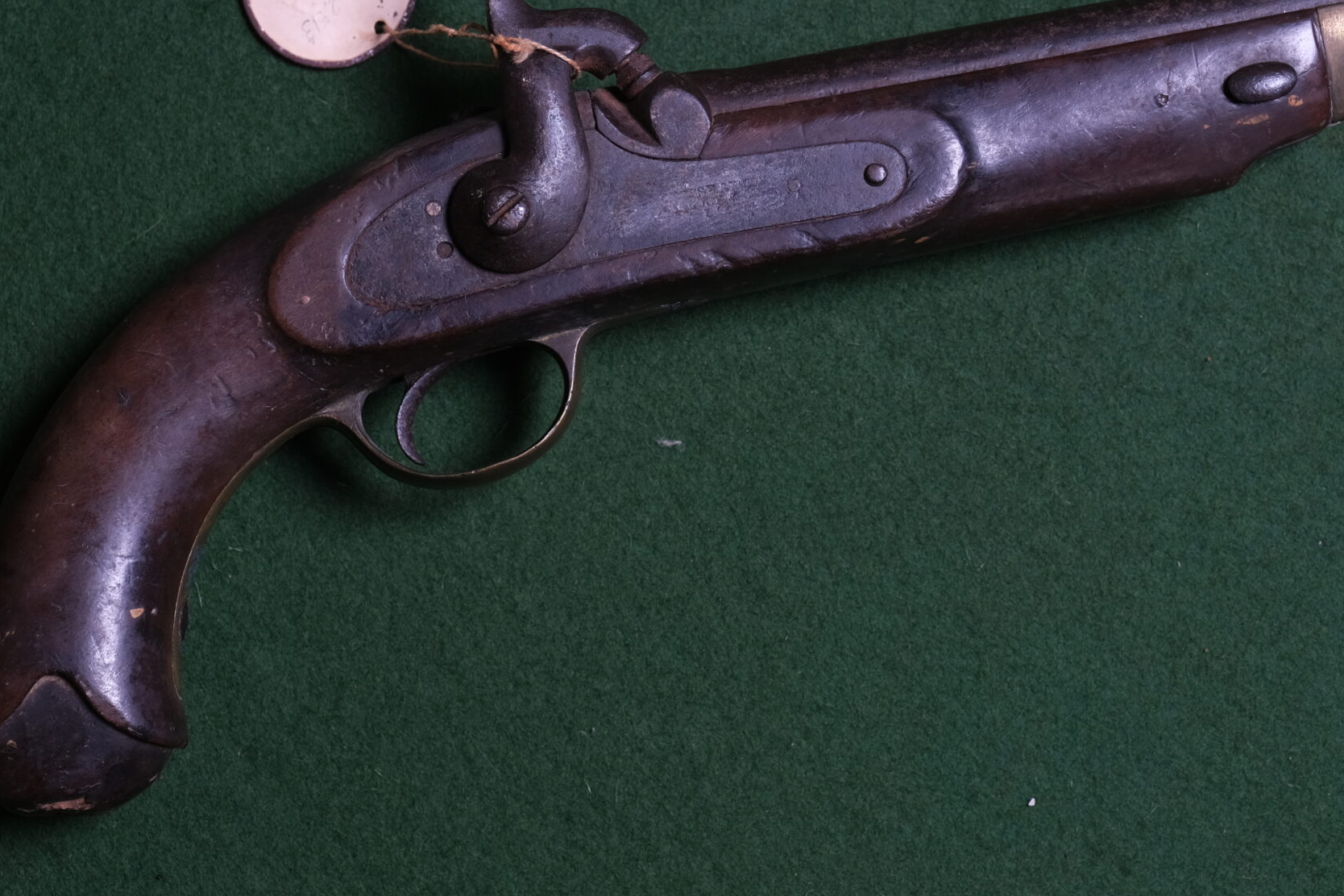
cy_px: 315
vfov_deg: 12.6
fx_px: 4069
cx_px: 726
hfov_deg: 18.8
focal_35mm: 109
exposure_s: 1/160
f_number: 5
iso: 320
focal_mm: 47
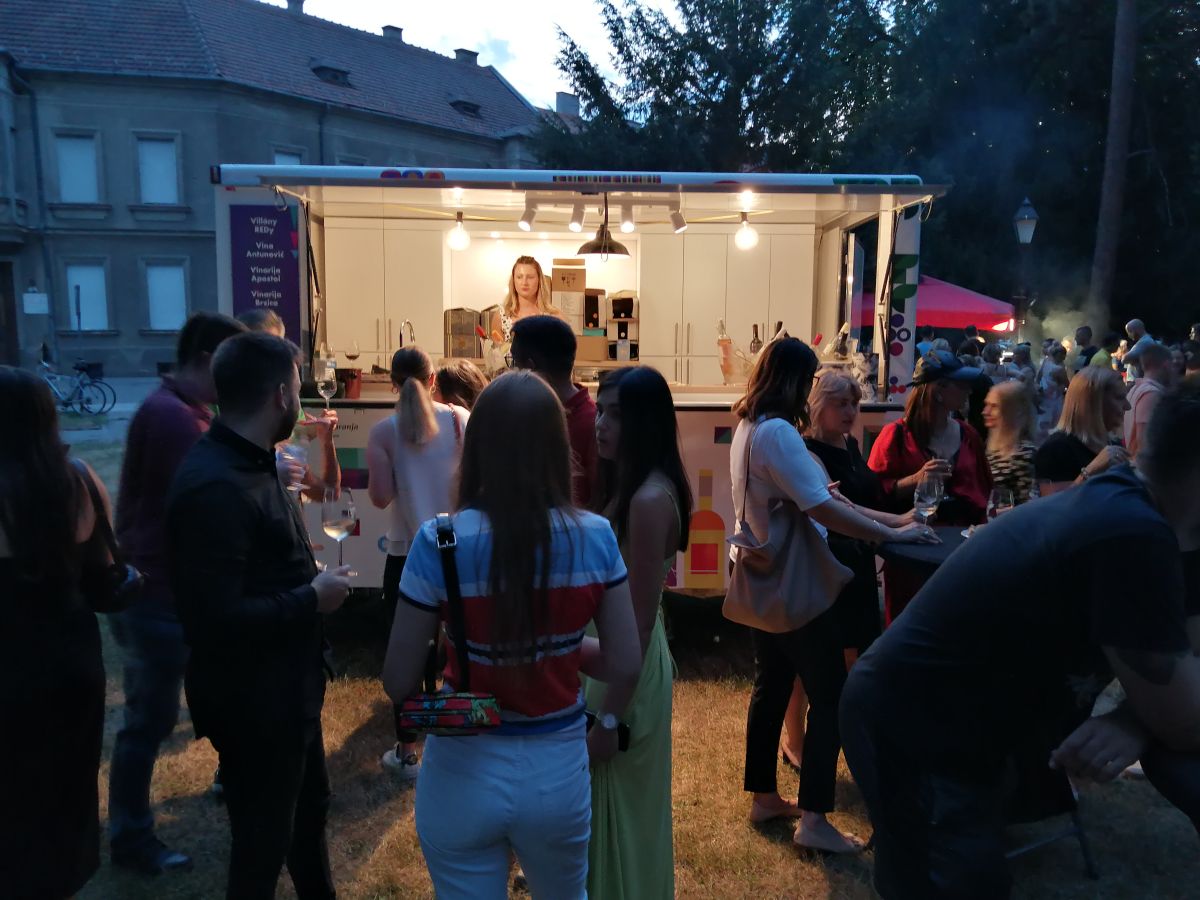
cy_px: 450
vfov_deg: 53.1
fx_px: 901
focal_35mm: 26
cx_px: 600
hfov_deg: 67.3
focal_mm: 3.64
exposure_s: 1/33.3
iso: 160
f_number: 1.8
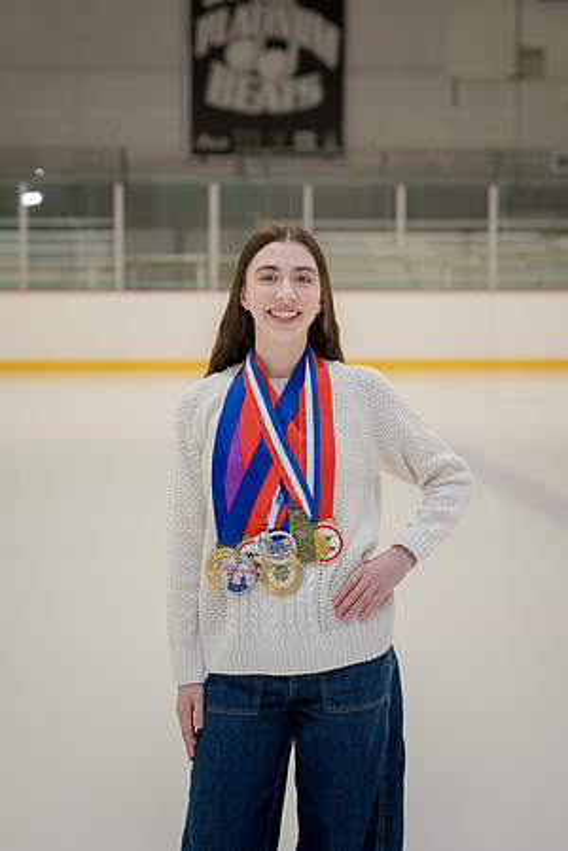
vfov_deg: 23.9
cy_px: 426
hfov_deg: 16.1
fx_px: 2012
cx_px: 284
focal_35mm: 85
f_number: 4
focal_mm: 85
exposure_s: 1/320
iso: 1000
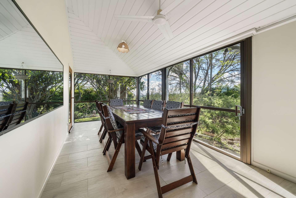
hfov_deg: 108.3
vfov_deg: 85.5
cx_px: 148
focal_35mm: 13
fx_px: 107
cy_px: 99
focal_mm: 13
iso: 100
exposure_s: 1/6
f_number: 8
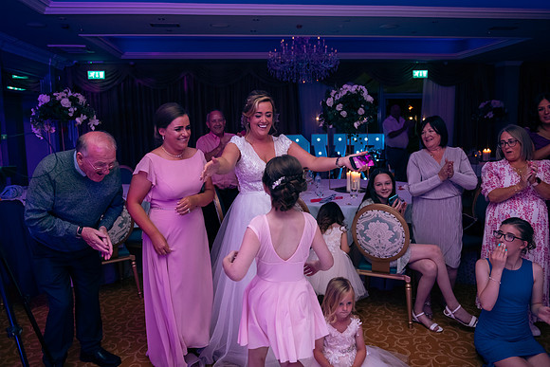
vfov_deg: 45.0
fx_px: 443
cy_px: 184
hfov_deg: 63.6
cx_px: 275
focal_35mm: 29
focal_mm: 29
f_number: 3.5
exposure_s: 1/160
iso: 1000
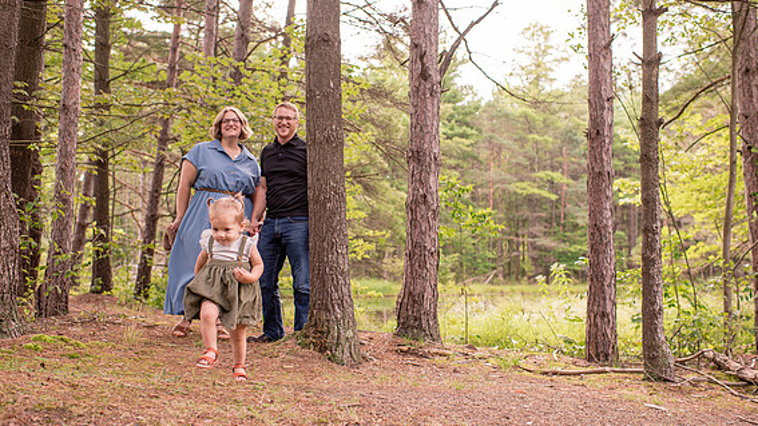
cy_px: 211
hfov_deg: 51.6
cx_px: 390
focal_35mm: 39
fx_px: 784
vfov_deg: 30.4
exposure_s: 1/400
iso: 400
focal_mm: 35
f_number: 2.8
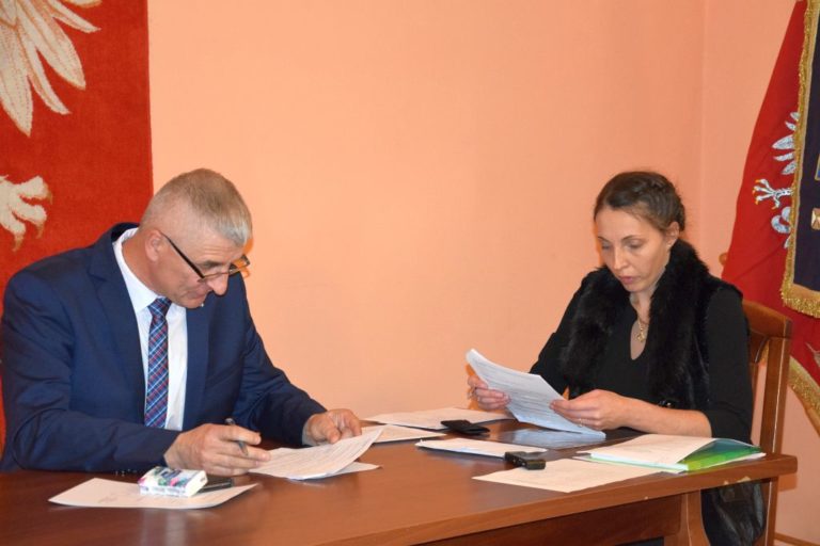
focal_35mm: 93
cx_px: 410
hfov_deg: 21.9
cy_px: 273
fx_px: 2118
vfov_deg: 14.7
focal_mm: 62
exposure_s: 1/60
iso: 3200
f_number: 5.3
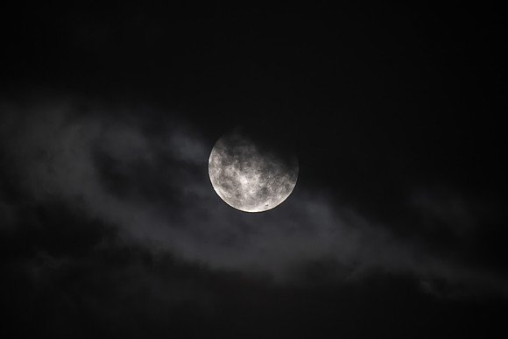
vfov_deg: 1.9
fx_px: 10002
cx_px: 250
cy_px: 156
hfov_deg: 2.9
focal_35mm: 709
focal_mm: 600
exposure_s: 1/60
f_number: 6.3
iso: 400
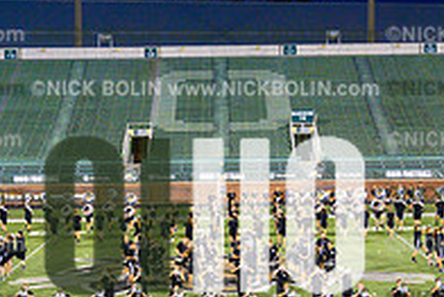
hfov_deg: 20.6
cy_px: 245
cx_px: 204
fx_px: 1222
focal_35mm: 99
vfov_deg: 13.8
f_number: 4
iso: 4000
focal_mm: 33.5
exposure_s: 1/1000
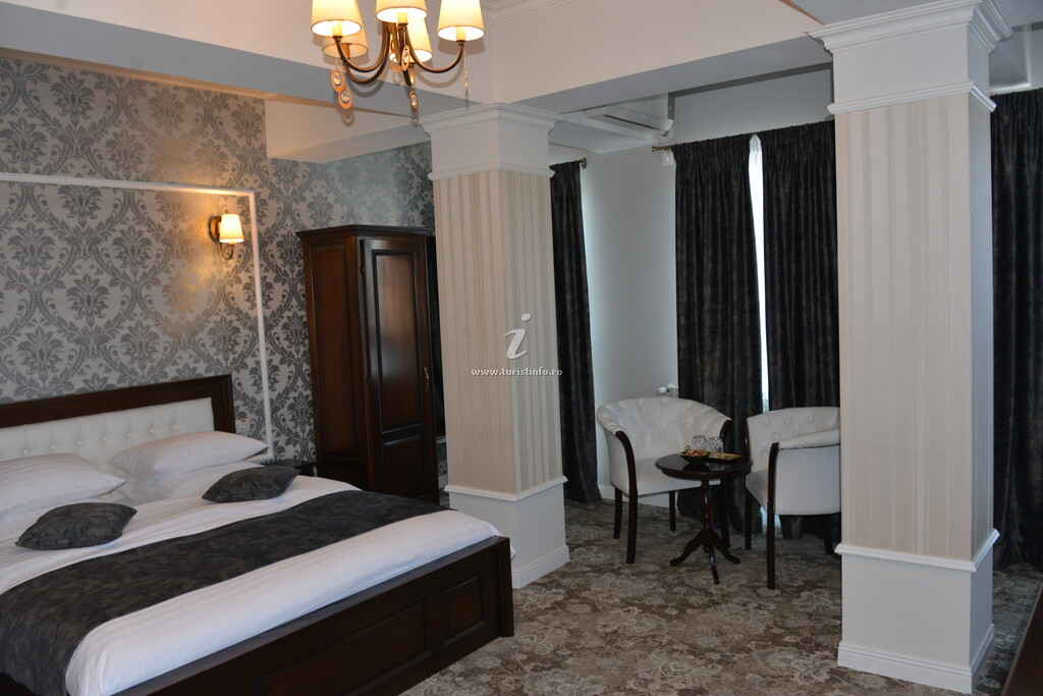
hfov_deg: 65.5
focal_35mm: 28
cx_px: 522
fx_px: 811
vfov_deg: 46.4
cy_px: 348
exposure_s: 1/60
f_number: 5
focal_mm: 28
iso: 1000
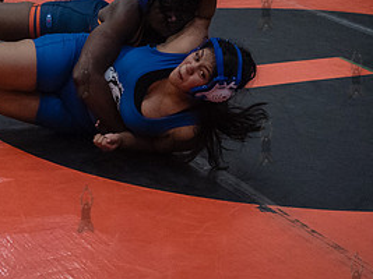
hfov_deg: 17.5
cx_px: 49
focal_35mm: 111
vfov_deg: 13.3
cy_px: 128
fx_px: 1196
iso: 5000
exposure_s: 1/800
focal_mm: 35
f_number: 3.2
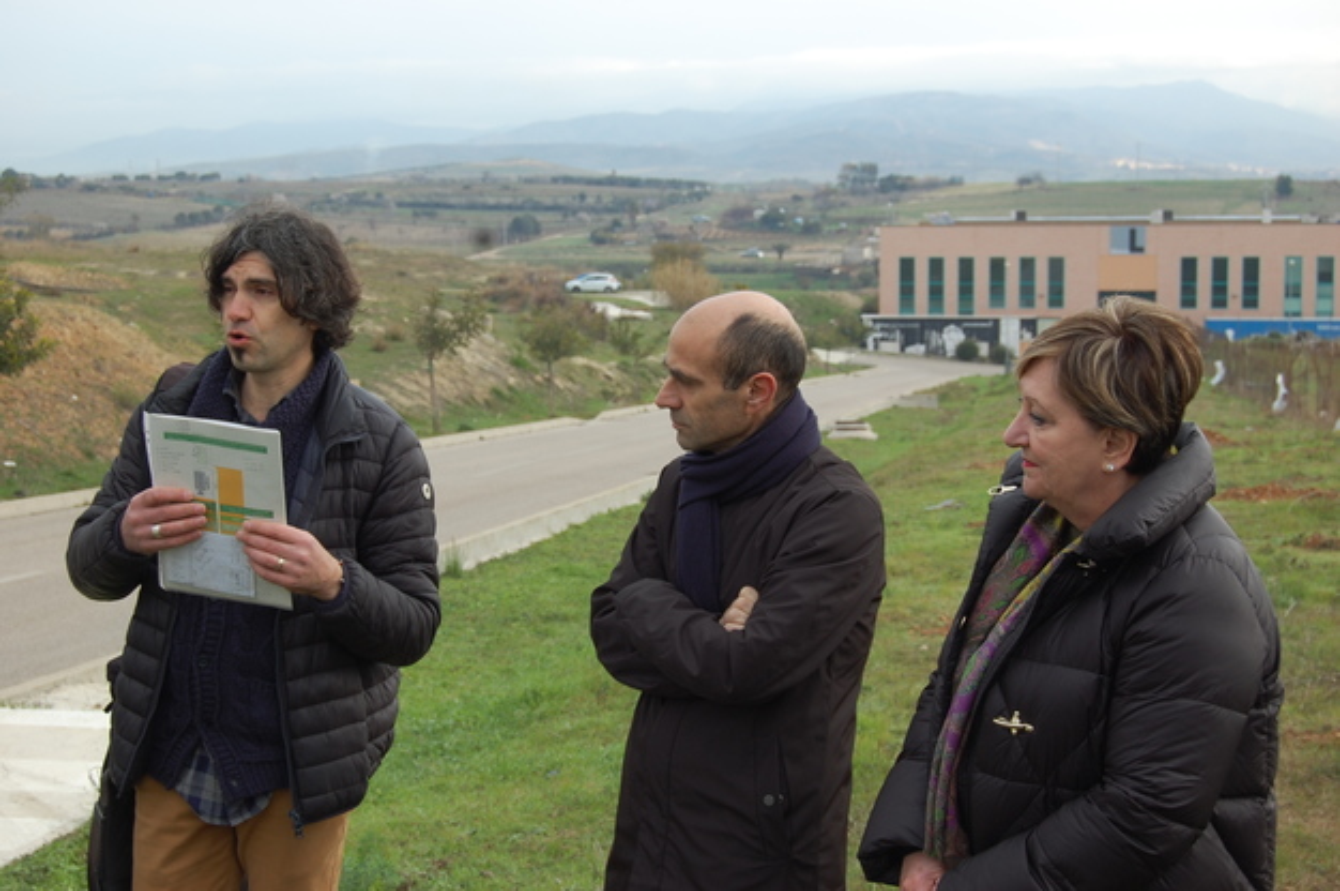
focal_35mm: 57
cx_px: 670
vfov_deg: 23.7
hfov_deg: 35.1
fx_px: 2119
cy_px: 446
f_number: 7.1
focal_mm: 38
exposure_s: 1/200
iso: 200
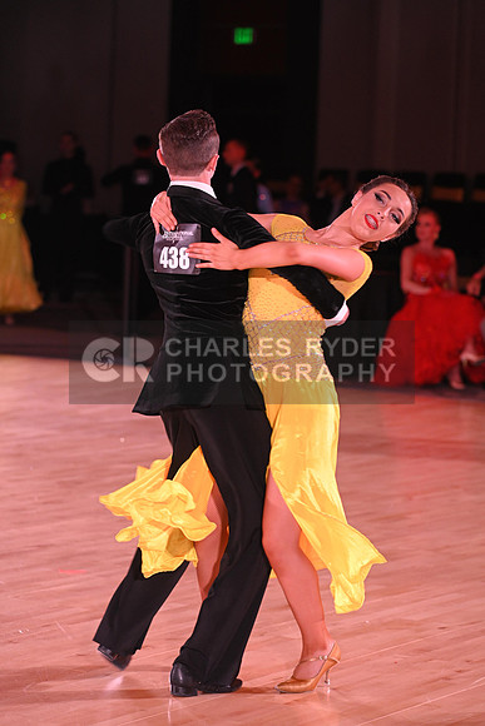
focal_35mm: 122
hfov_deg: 11.2
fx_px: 2464
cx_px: 242
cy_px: 363
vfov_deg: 16.8
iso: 2000
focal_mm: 122
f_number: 5
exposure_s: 1/200
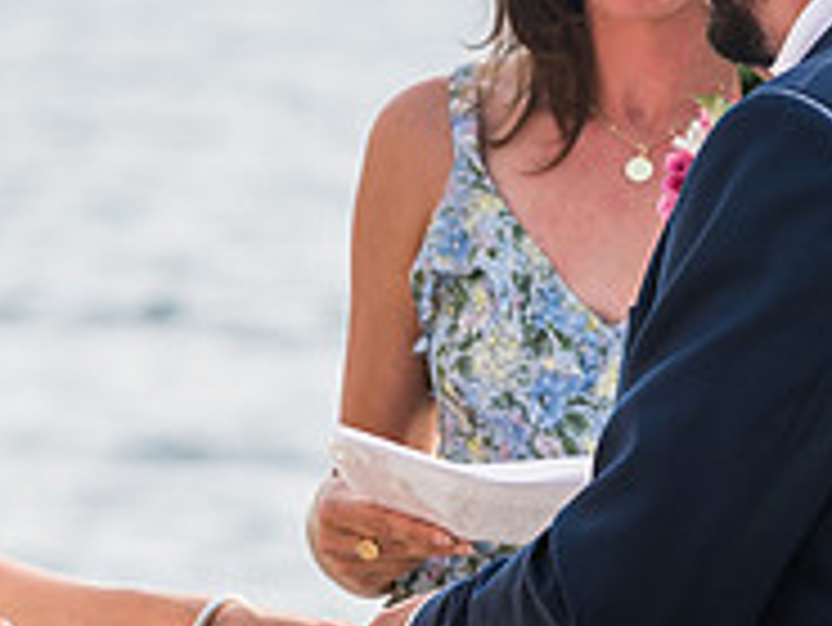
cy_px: 250
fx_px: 11977
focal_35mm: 498
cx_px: 360
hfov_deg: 4.0
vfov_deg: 3.0
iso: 200
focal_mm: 110
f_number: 4
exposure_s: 1/800
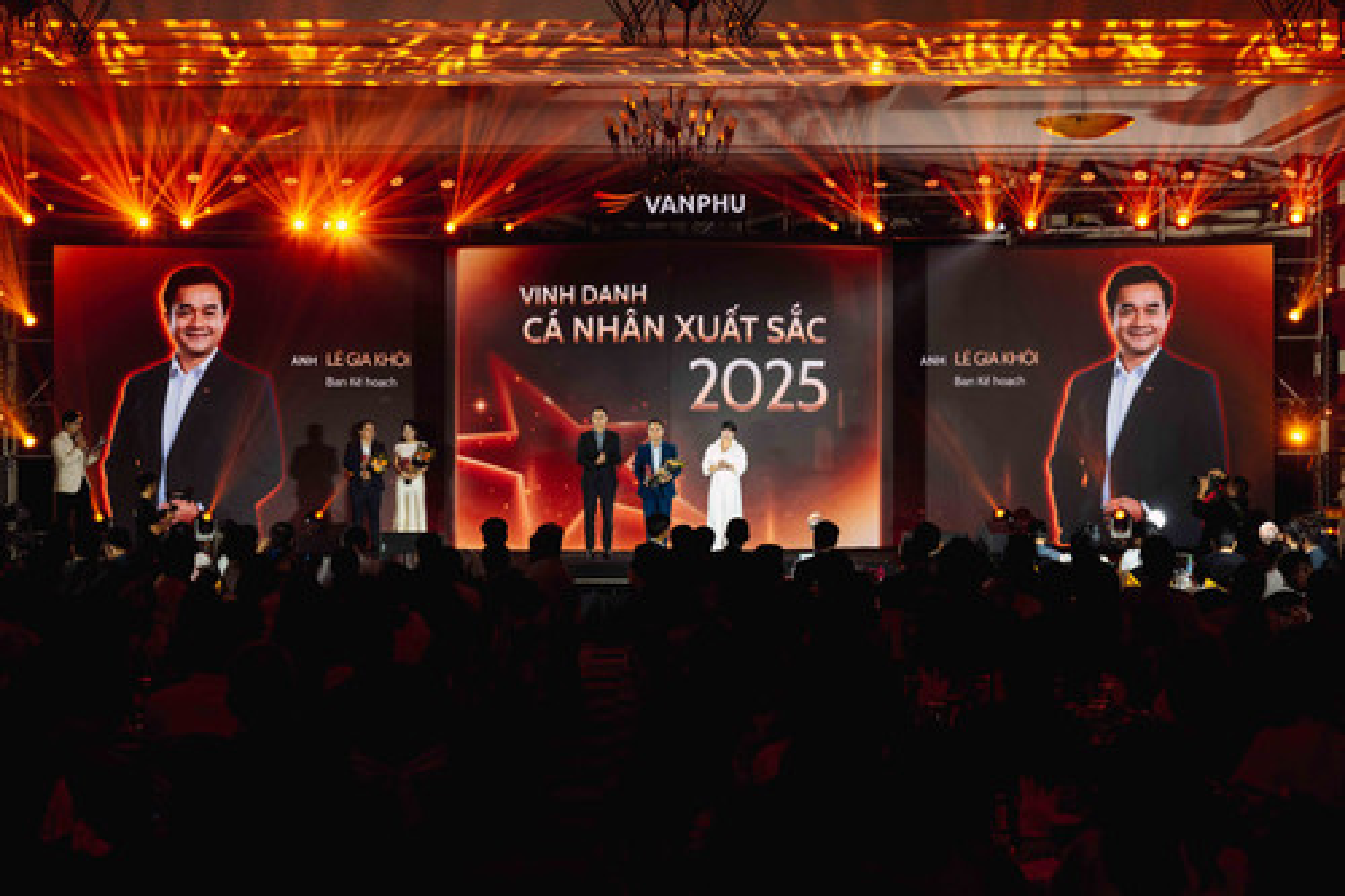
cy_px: 448
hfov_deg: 37.5
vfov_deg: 25.5
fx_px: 1979
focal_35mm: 53
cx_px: 672
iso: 1600
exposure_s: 1/100
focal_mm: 53
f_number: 5
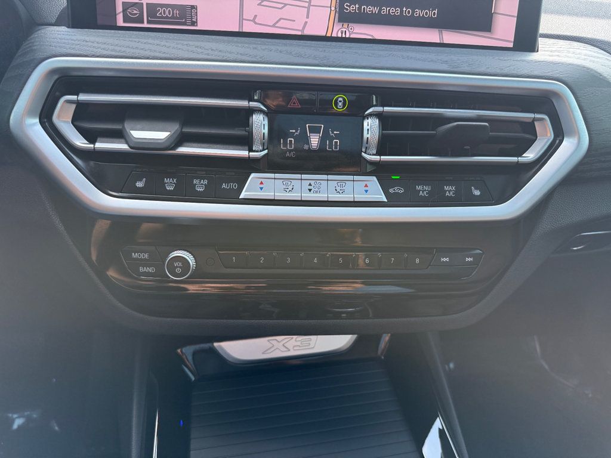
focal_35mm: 24
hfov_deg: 71.6
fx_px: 424
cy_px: 229
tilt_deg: -26.8
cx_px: 306
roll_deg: -2.4
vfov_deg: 56.8
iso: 160
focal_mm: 6.76
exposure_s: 1/192
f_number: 1.78
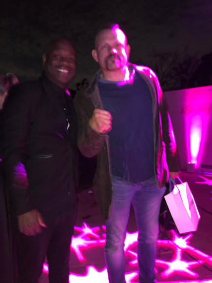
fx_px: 229
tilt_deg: -1.6
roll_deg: -0.6
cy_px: 142
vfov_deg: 63.4
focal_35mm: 28
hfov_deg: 49.7
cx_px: 106
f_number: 1.8
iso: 320
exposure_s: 1/4
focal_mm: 3.99
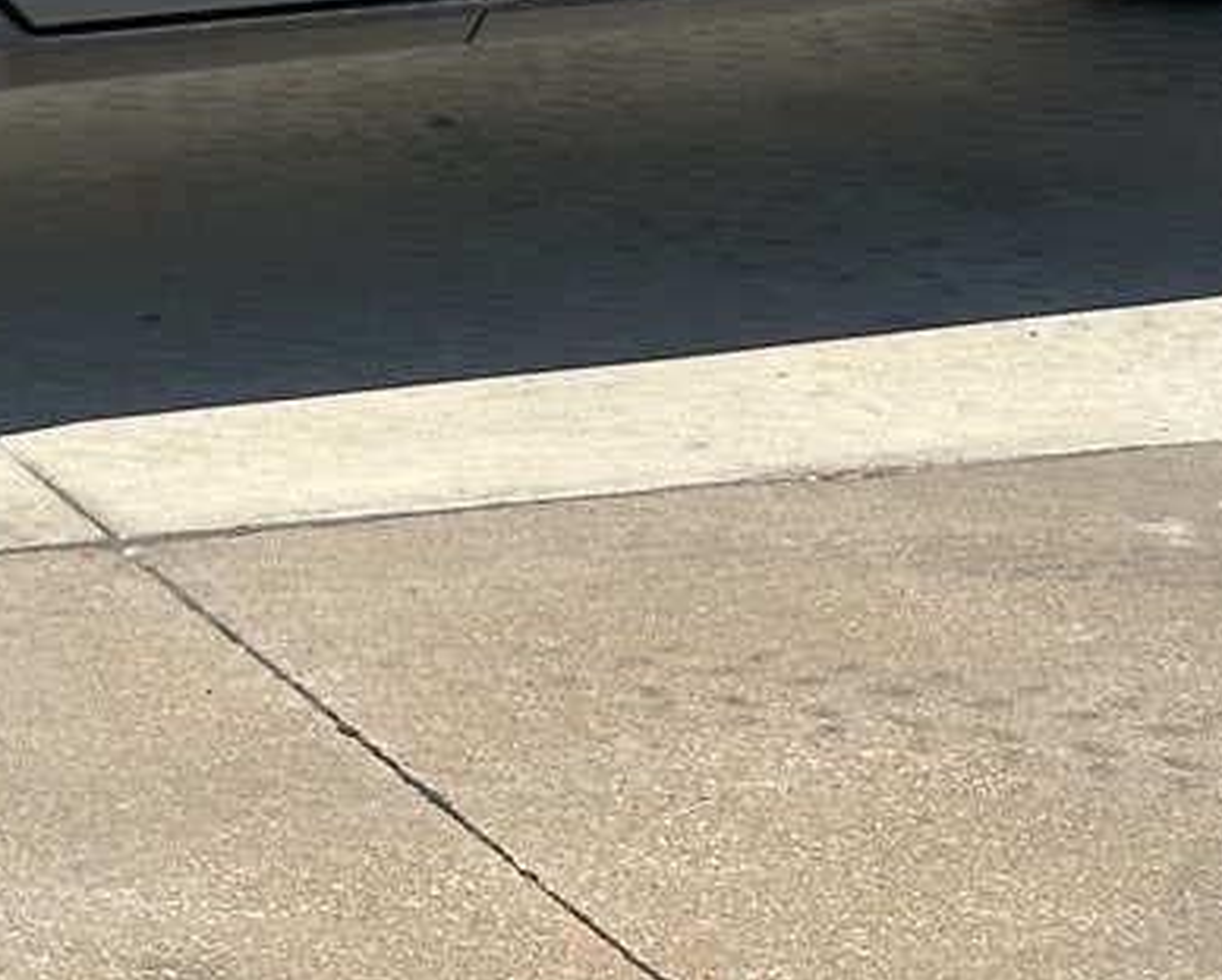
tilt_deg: -6.3
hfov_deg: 10.0
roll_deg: -0.5
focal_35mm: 193
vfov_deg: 7.8
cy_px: -621
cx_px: 261
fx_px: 6985
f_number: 1.78
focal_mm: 6.86
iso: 64
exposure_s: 1/3731
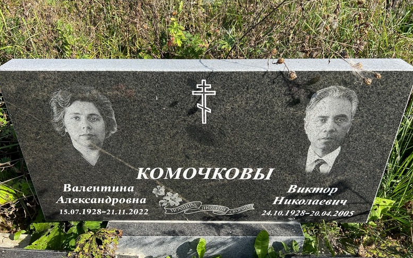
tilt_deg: -28.6
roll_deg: +0.0
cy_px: 119
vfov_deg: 44.5
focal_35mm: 28
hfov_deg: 66.5
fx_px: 315
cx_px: 205
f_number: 1.5
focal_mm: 5.7
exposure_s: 1/2123
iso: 50
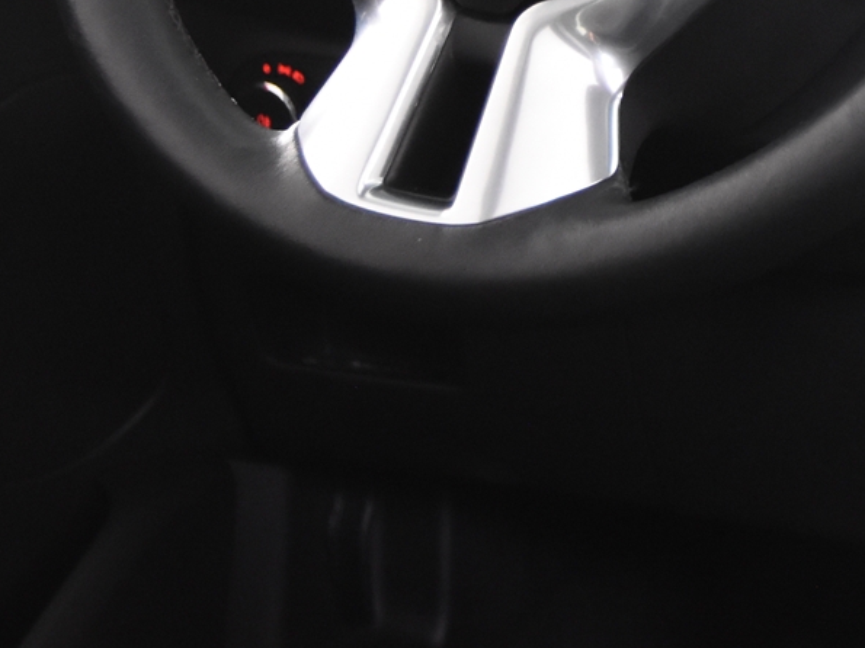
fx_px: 3023
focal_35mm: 121
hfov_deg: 15.9
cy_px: 22
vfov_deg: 12.1
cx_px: 880
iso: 2200
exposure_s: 1/40
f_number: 3.2
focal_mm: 26
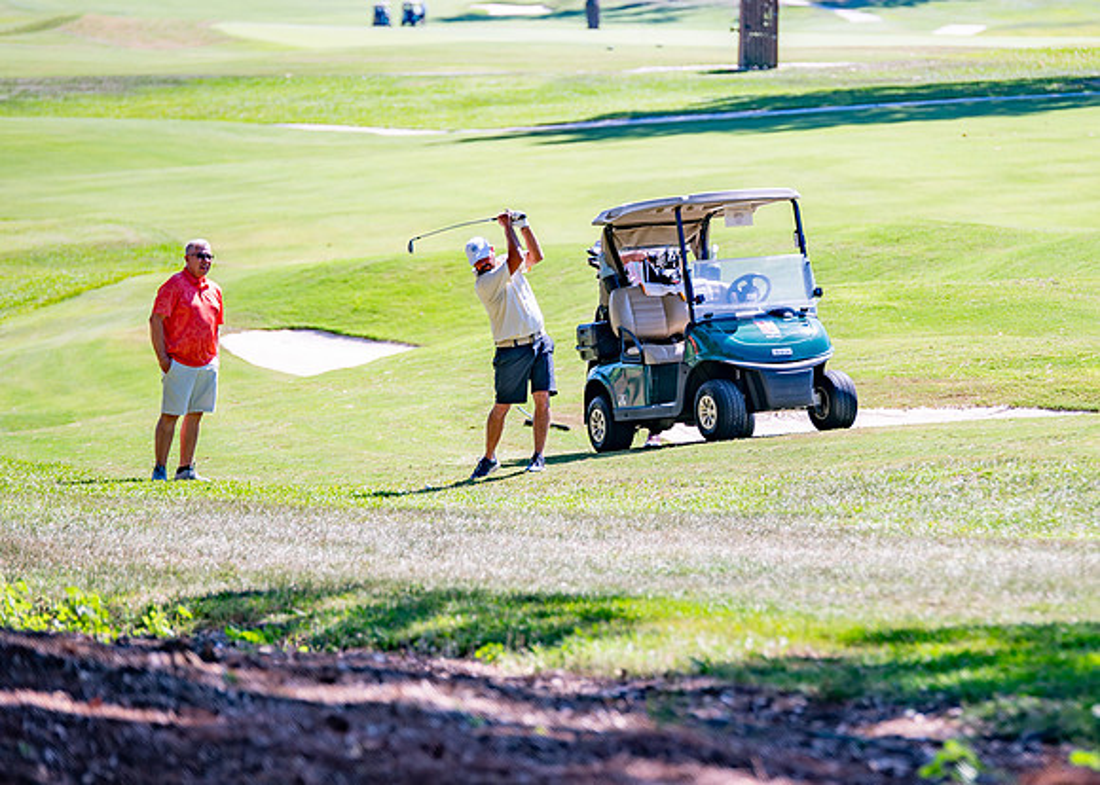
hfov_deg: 8.3
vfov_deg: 5.9
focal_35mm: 244
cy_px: 332
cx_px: 745
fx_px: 7617
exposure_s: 1/1000
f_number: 2.8
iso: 100
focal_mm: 165
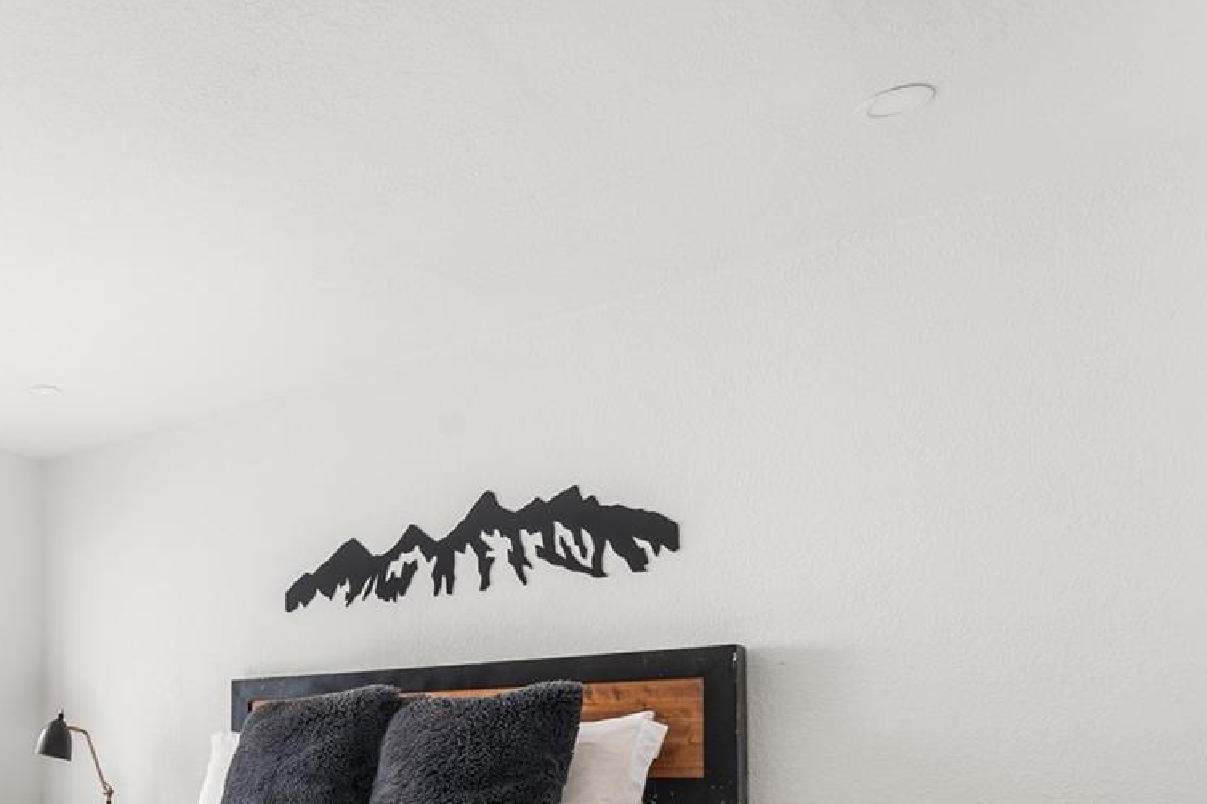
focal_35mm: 34
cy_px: 750
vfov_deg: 36.1
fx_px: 1140
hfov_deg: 46.7
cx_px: 3
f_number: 8
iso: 500
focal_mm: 16
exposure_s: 1/5
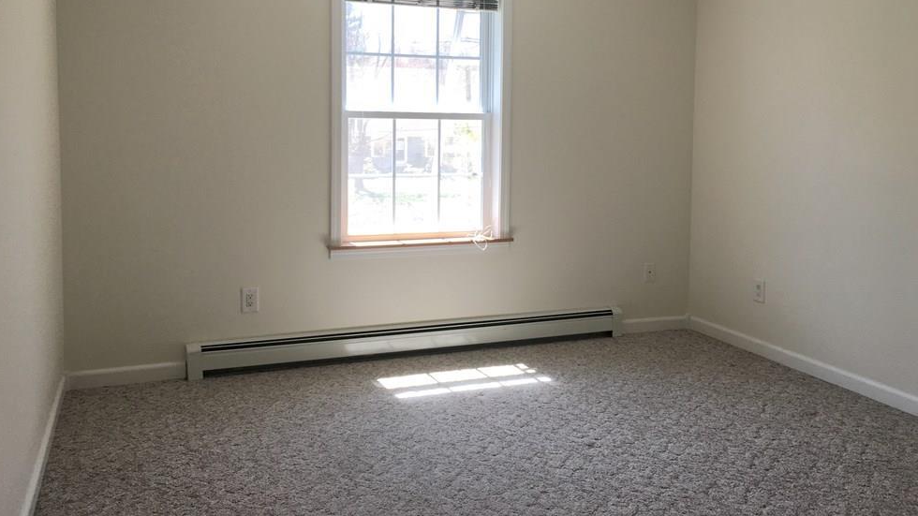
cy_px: 172
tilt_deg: -4.3
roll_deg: -0.4
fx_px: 803
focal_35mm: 33
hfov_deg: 59.5
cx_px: 468
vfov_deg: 35.3
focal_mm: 4.15
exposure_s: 1/100
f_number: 2.2
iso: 32
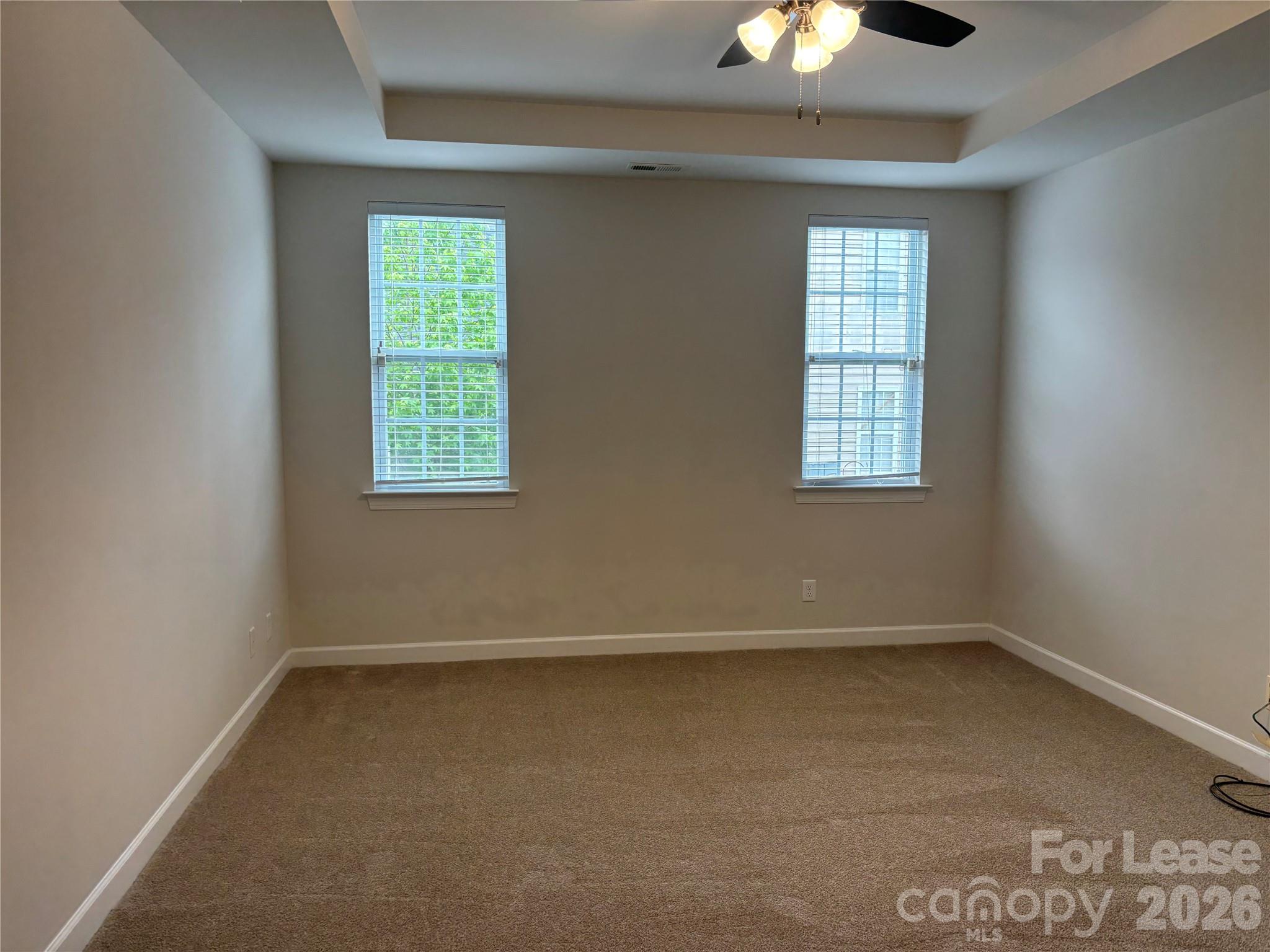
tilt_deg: -6.2
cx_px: 635
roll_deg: -0.4
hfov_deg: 67.3
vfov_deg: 53.1
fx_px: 954
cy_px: 476
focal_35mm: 26
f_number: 1.6
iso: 125
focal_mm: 5.96
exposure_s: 1/120
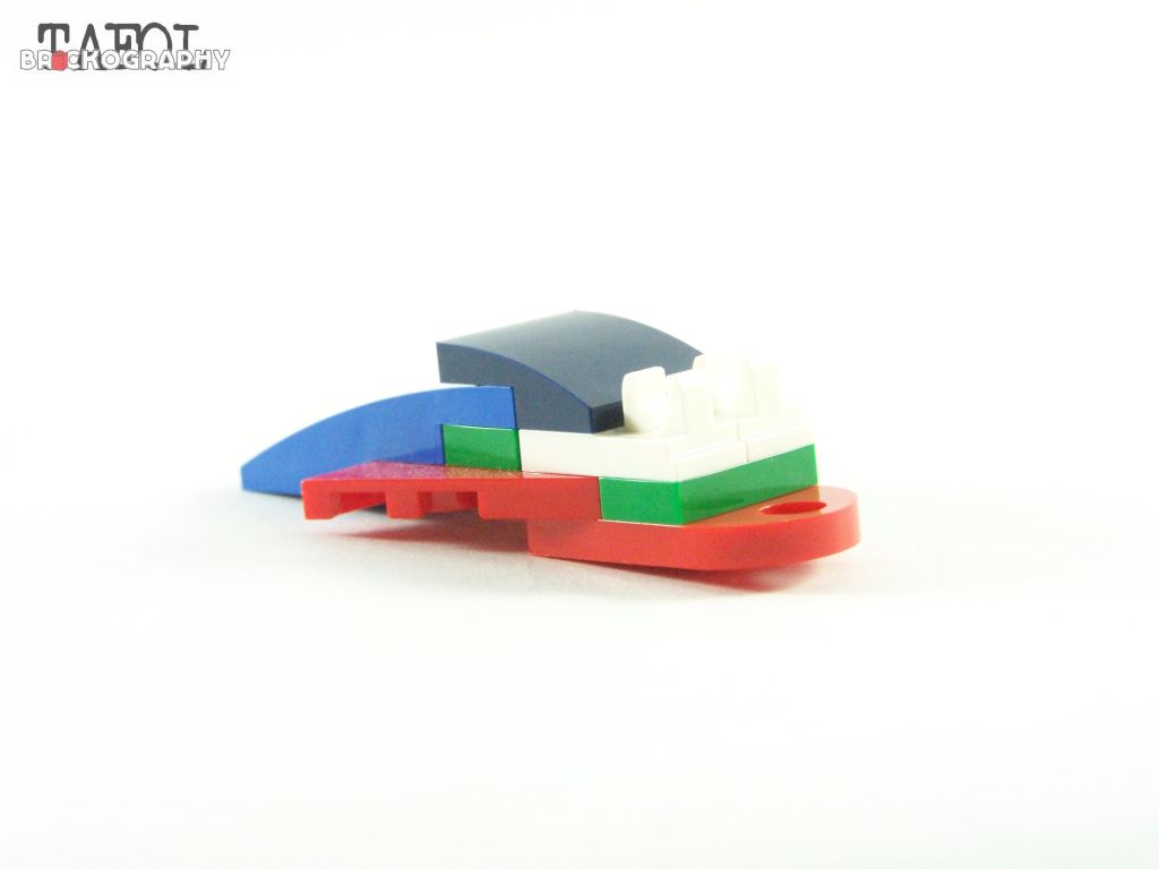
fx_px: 3516
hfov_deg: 18.7
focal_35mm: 105
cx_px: 580
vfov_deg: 14.1
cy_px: 434
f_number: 4
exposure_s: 1/60
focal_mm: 17.5
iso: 400
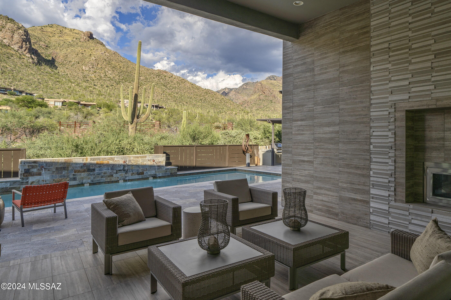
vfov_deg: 61.9
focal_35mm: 20
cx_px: 226
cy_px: 150
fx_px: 251
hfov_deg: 84.0
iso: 100
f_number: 9
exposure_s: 1/160
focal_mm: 20
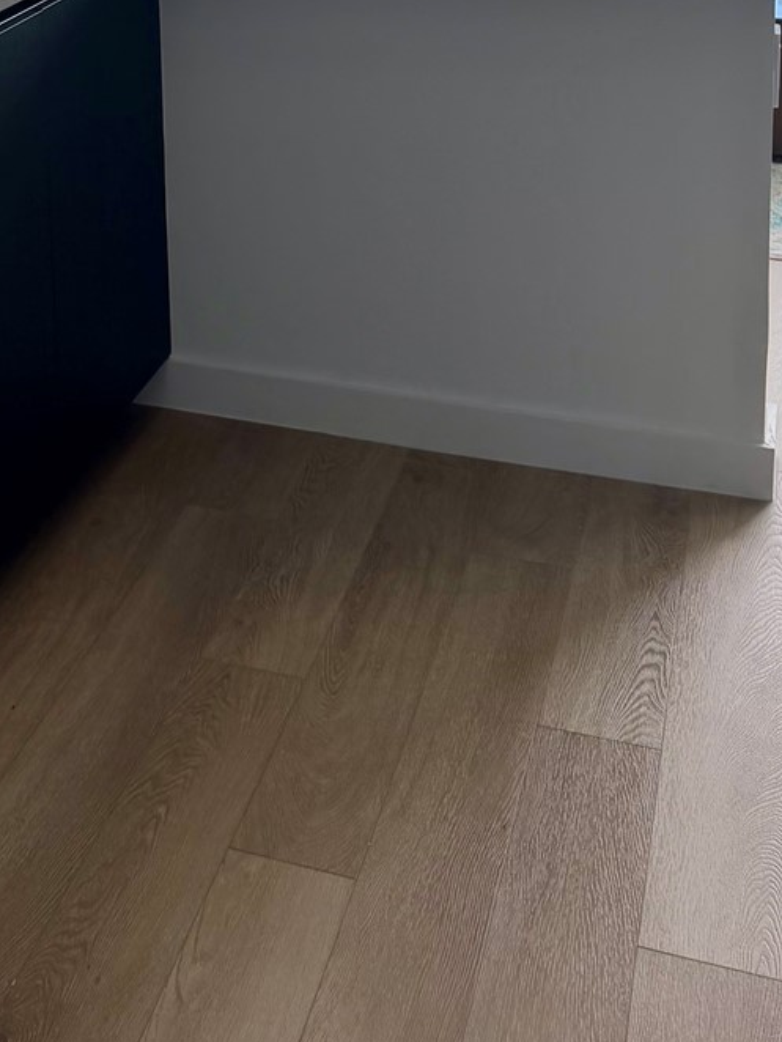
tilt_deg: -8.7
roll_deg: +2.4
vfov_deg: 29.8
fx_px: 1746
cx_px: 0
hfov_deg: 24.1
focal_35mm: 58
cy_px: -109
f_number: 1.78
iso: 100
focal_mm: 6.76
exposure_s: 1/722
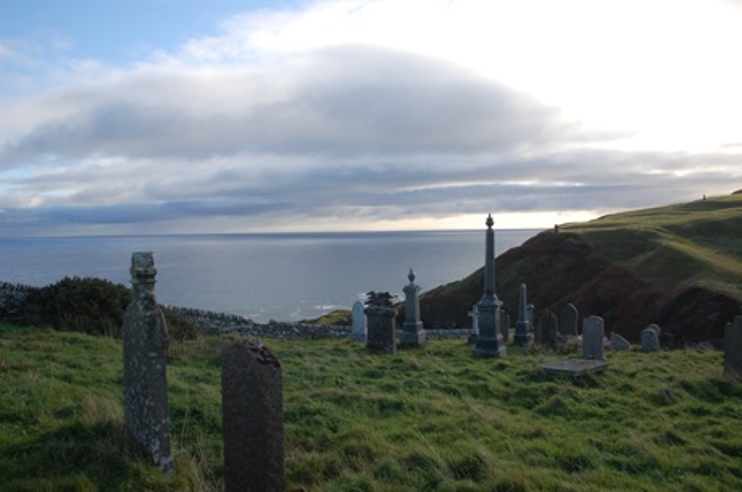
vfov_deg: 47.8
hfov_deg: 67.5
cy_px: 246
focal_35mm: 27
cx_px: 371
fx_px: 556
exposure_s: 1/200
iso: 200
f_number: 7.1
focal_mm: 18
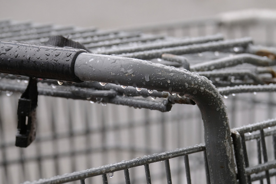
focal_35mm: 202
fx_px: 1549
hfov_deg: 10.2
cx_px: 138
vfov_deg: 6.8
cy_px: 92
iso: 1600
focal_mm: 134.5
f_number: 7.1
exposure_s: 1/75
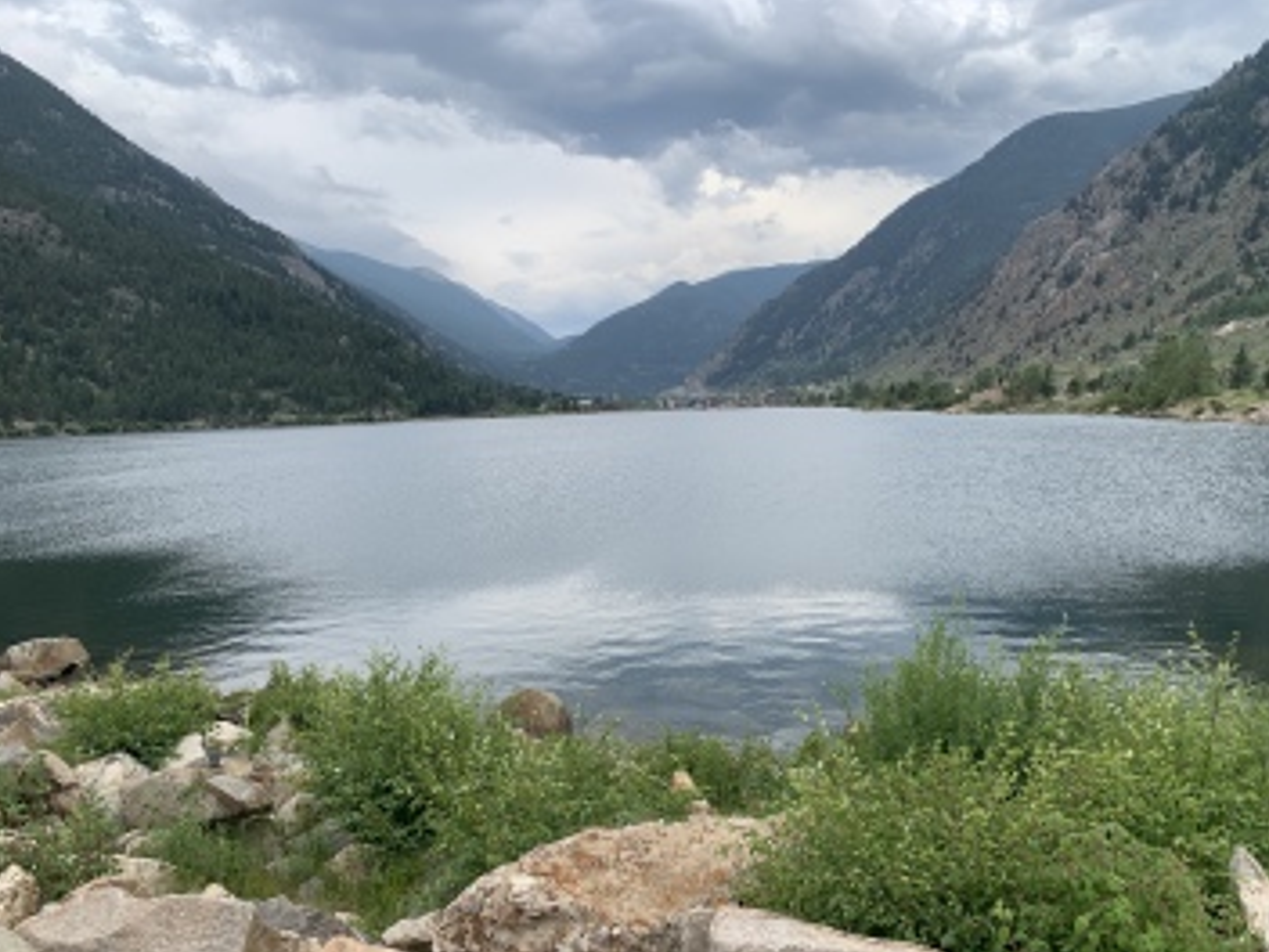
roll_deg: +1.1
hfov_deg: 65.3
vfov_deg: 51.3
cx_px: 638
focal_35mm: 27
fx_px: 990
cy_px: 490
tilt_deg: -3.4
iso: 25
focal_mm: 4.25
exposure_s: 1/1299
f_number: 1.8
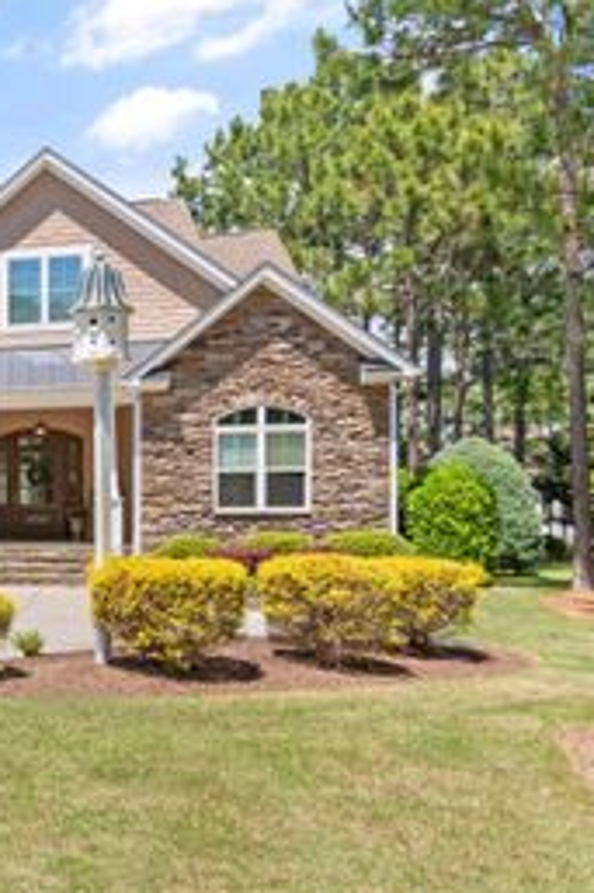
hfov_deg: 27.1
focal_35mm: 37
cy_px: 516
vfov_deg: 51.7
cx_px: -261
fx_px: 917
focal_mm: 13
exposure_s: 1/160
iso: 100
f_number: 6.3
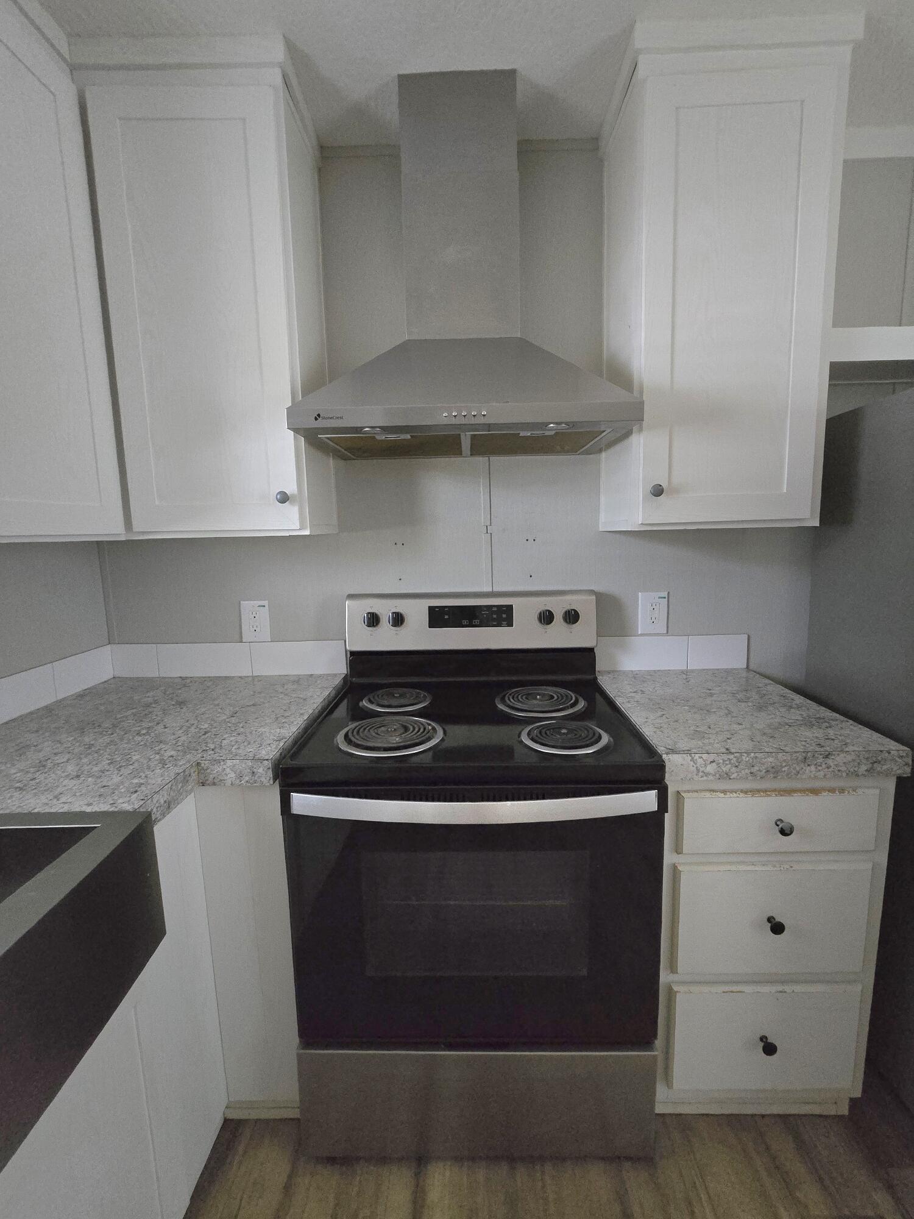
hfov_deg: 89.9
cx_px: 457
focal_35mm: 13
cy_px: 610
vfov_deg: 106.2
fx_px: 458
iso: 1600
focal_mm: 2.2
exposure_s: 1/24
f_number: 2.2
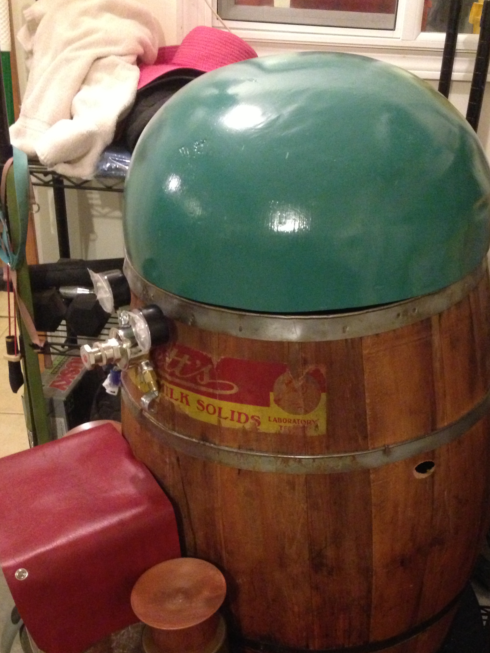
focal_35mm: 42
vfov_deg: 44.6
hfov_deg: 34.3
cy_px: 385
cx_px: 278
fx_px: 793
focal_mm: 4.13
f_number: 2.4
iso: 800
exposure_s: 1/15
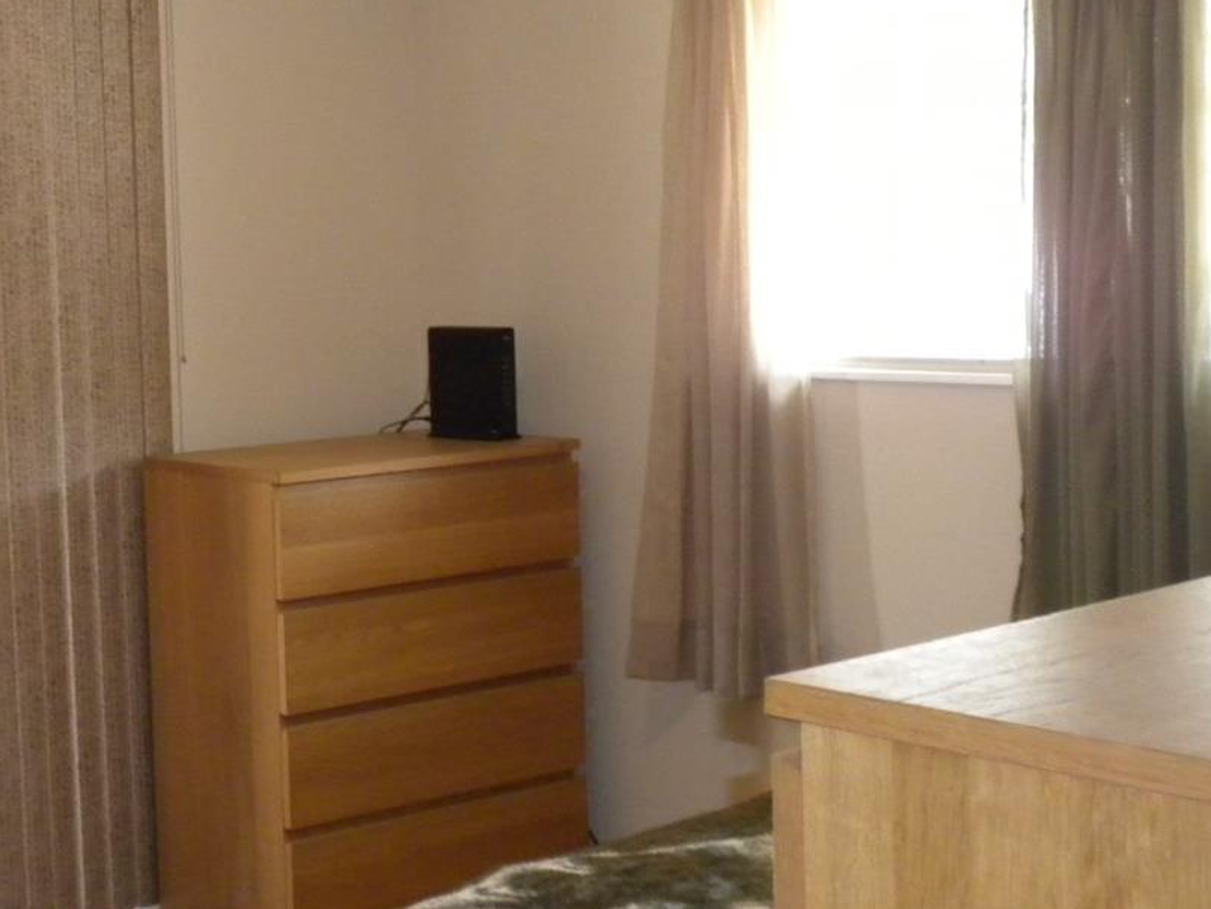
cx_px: 233
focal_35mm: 69
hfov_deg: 27.6
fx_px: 2414
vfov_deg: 21.3
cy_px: 375
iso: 400
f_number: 3.5
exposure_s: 1/35.6
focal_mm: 6.6
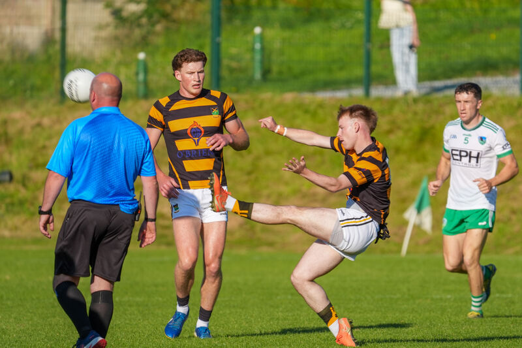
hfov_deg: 3.5
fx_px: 8524
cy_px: 174
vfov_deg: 2.3
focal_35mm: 588
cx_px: 261
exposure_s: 1/1000
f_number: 6.3
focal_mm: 588
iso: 250
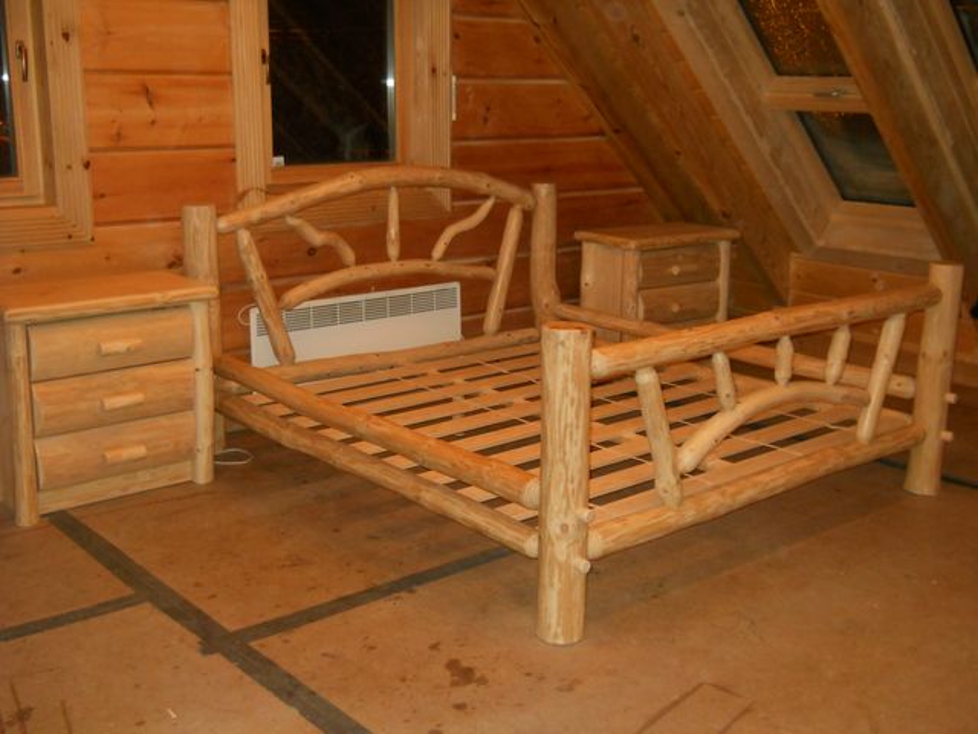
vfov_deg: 35.1
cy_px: 367
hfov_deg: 45.8
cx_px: 489
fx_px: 1158
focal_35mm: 41
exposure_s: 1/30
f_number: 3.1
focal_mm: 6.72
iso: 320
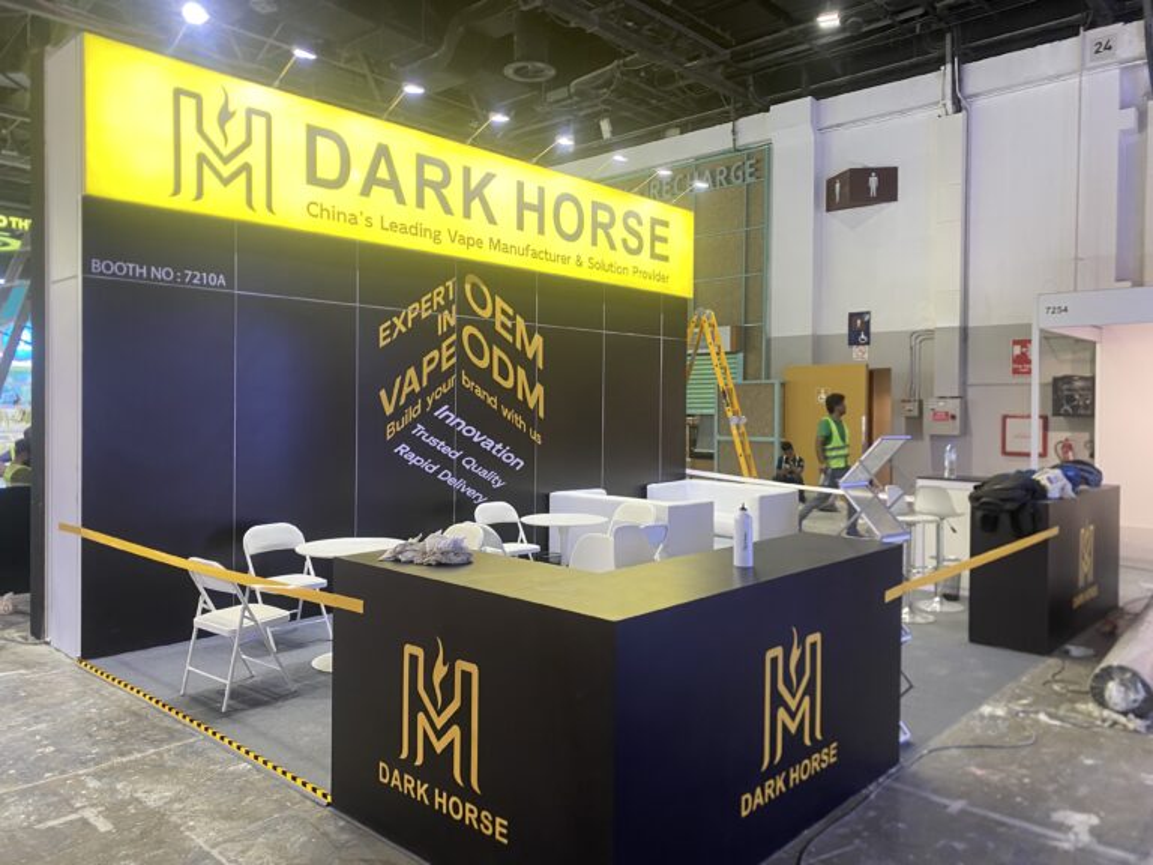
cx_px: 576
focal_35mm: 26
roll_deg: -0.3
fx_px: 866
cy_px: 432
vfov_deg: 53.1
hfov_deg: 67.3
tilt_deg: -2.1
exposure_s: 1/50
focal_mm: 4.25
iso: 80
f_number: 1.8
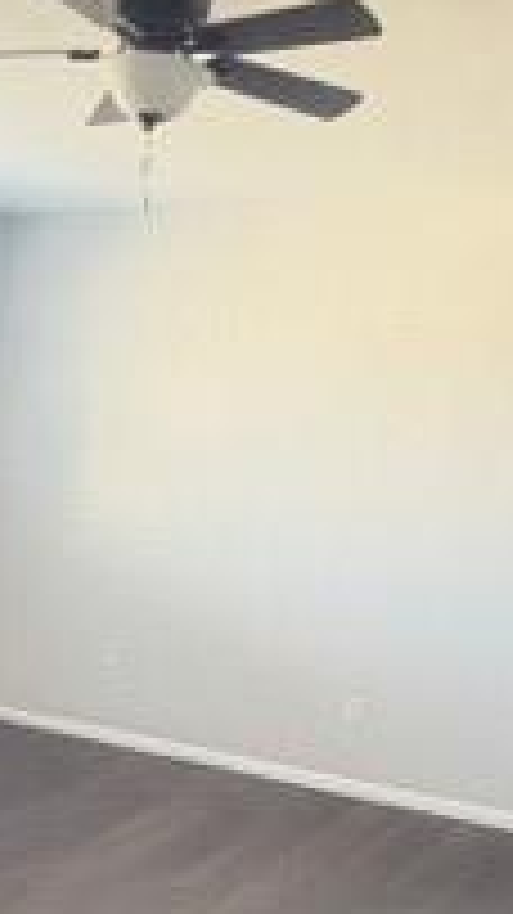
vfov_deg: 41.4
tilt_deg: -13.1
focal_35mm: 48
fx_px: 1162
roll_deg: -2.5
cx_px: 99
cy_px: 702
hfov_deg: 24.5
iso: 640
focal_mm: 2.22
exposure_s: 1/60
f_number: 2.2
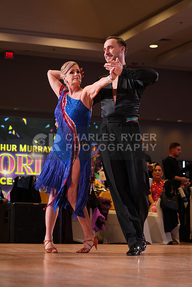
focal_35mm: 93
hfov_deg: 14.7
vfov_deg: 21.9
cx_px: 96
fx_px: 743
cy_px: 144
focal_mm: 93
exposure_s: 1/400
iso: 2500
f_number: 4
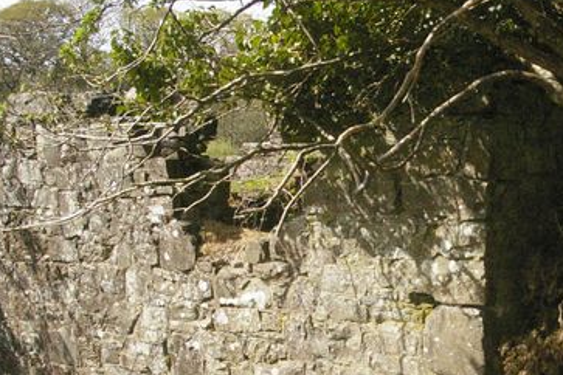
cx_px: 468
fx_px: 1017
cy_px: 270
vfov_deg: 20.8
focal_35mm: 65
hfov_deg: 30.0
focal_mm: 21
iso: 3200
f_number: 13
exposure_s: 1/1500
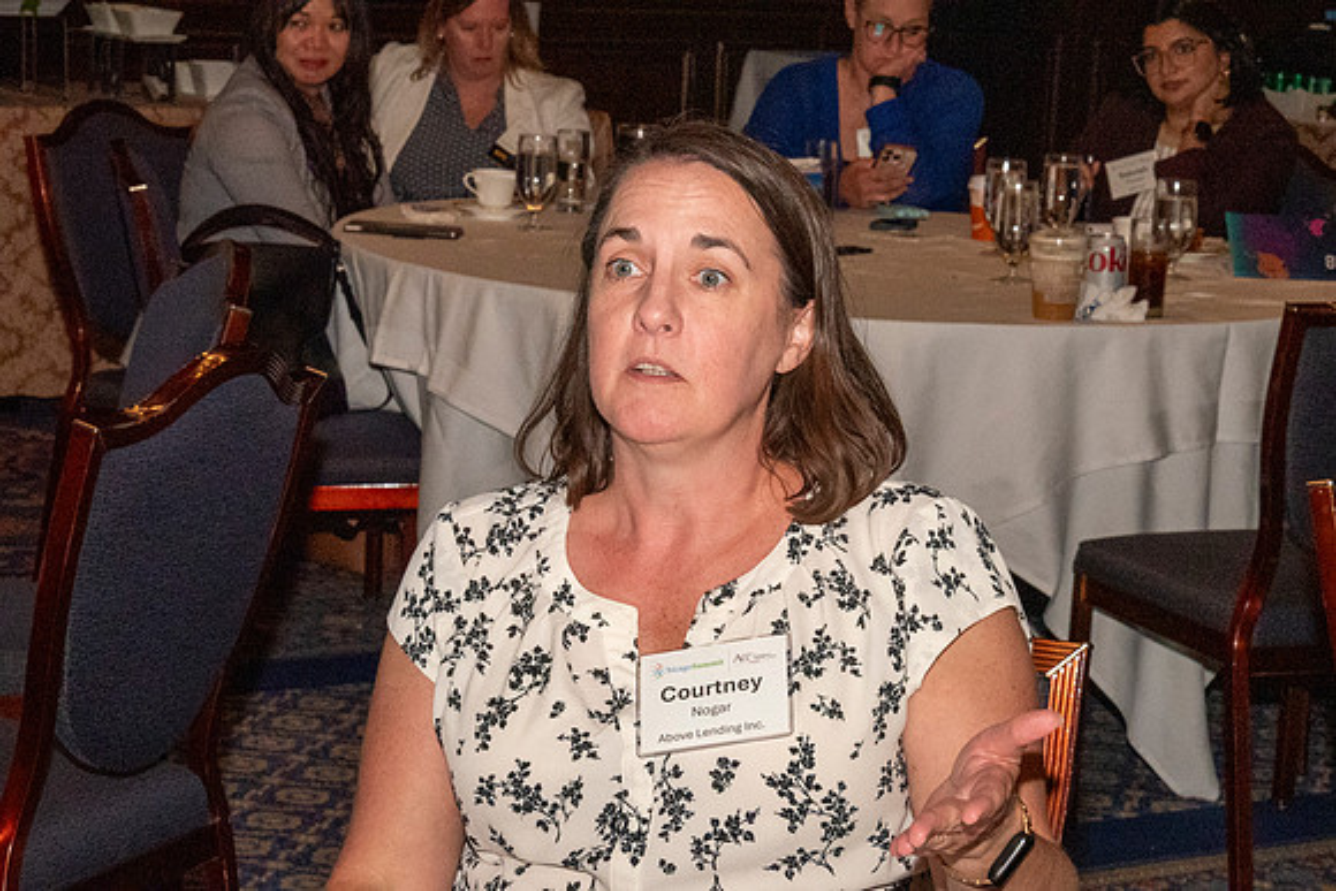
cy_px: 446
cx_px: 668
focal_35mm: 97
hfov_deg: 21.0
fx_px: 3600
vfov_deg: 14.1
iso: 6400
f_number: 14
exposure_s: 1/125
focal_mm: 65
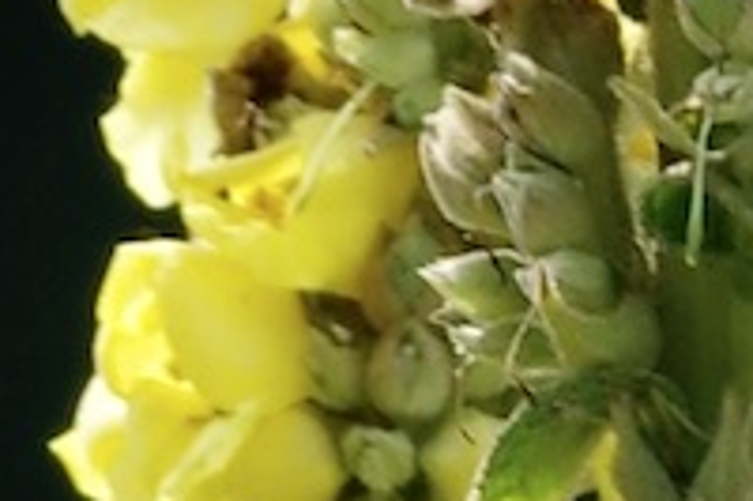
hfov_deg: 0.6
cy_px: -1126
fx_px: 75236
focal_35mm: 3600
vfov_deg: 0.4
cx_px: 847
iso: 400
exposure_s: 1/320
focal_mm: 300
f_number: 8
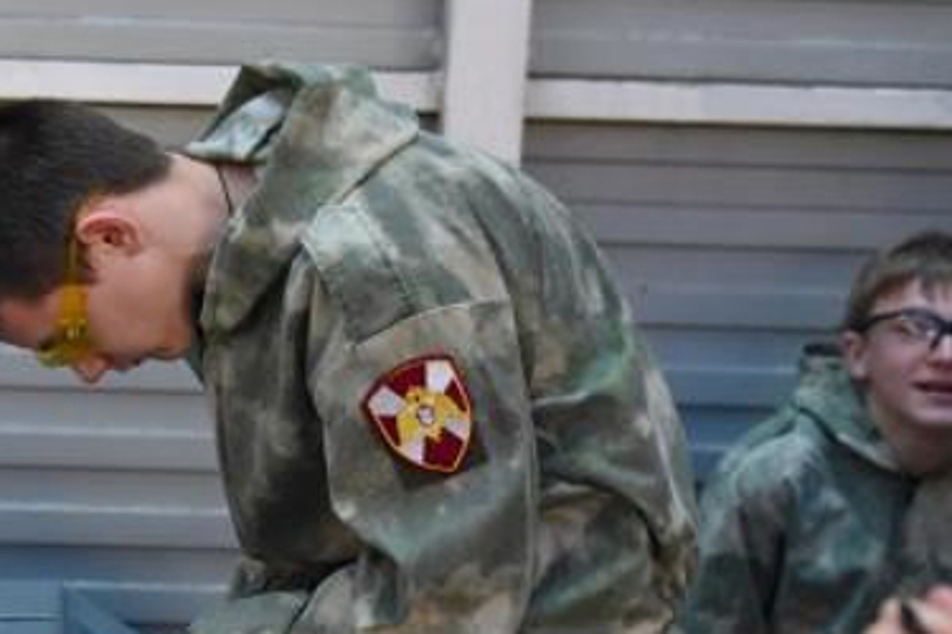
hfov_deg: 33.0
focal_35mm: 58
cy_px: 446
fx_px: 1534
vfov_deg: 23.2
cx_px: 127
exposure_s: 1/800
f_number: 2.8
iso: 4000
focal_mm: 29
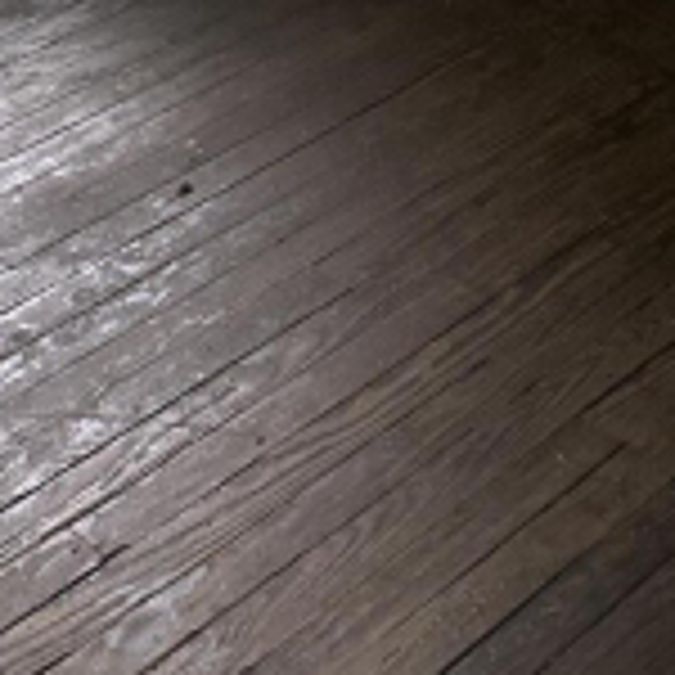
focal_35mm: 94
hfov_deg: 18.2
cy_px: -592
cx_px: 608
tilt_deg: -11.4
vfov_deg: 15.5
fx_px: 2074
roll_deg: +0.7
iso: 500
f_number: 1.78
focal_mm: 6.86
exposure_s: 1/60
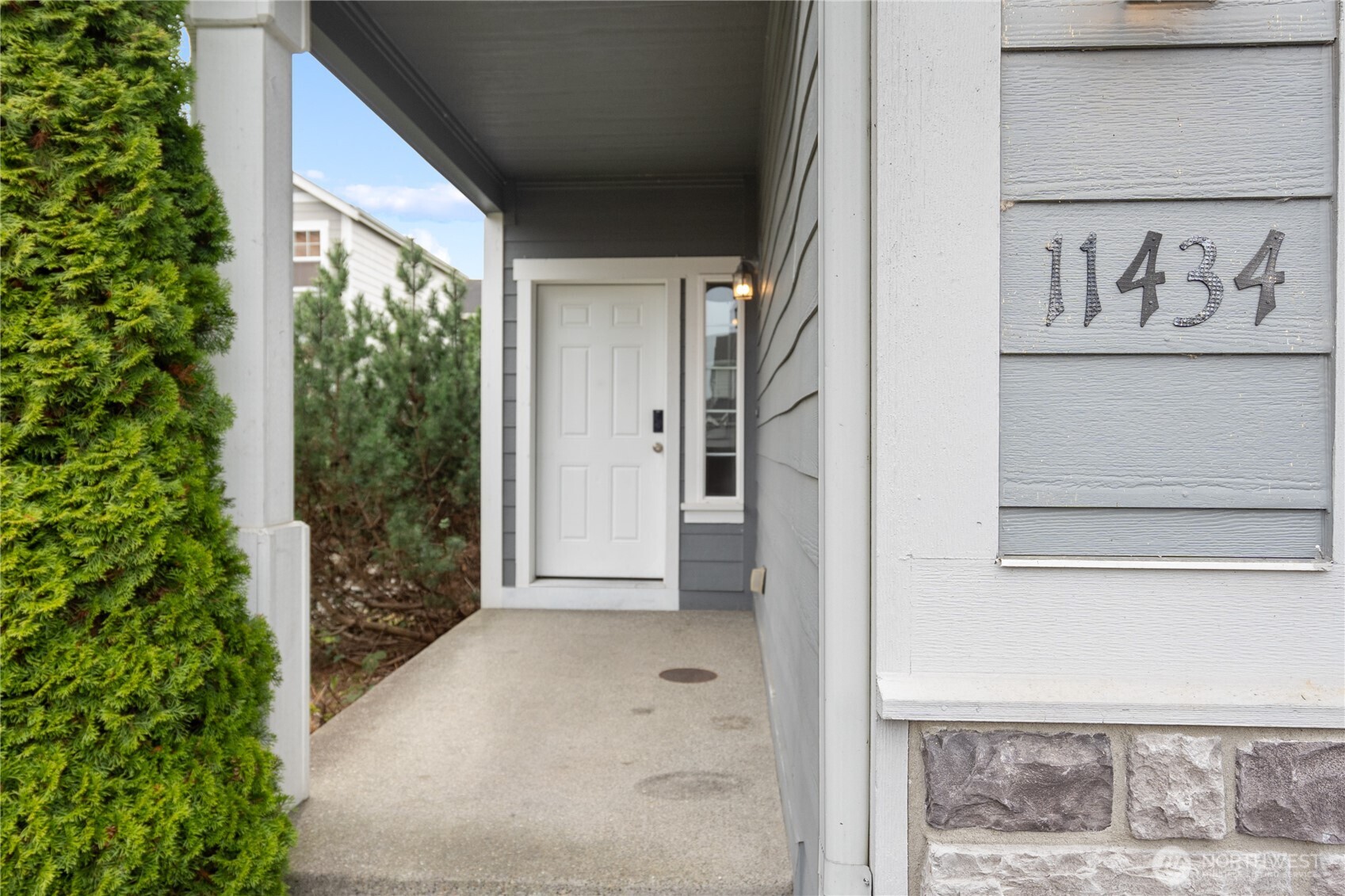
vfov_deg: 53.1
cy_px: 448
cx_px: 672
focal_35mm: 24
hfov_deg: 73.7
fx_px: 897
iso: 400
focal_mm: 16
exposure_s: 1/320
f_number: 4
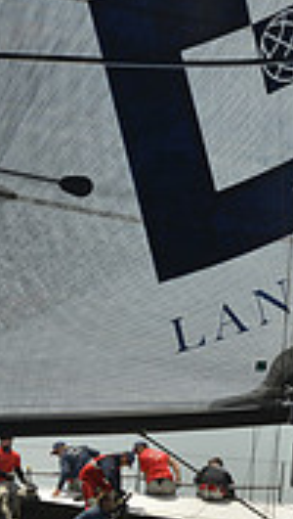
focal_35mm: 240
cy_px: 453
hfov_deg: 5.1
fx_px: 3304
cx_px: 199
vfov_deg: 8.9
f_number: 9
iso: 280
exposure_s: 1/1600
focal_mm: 70
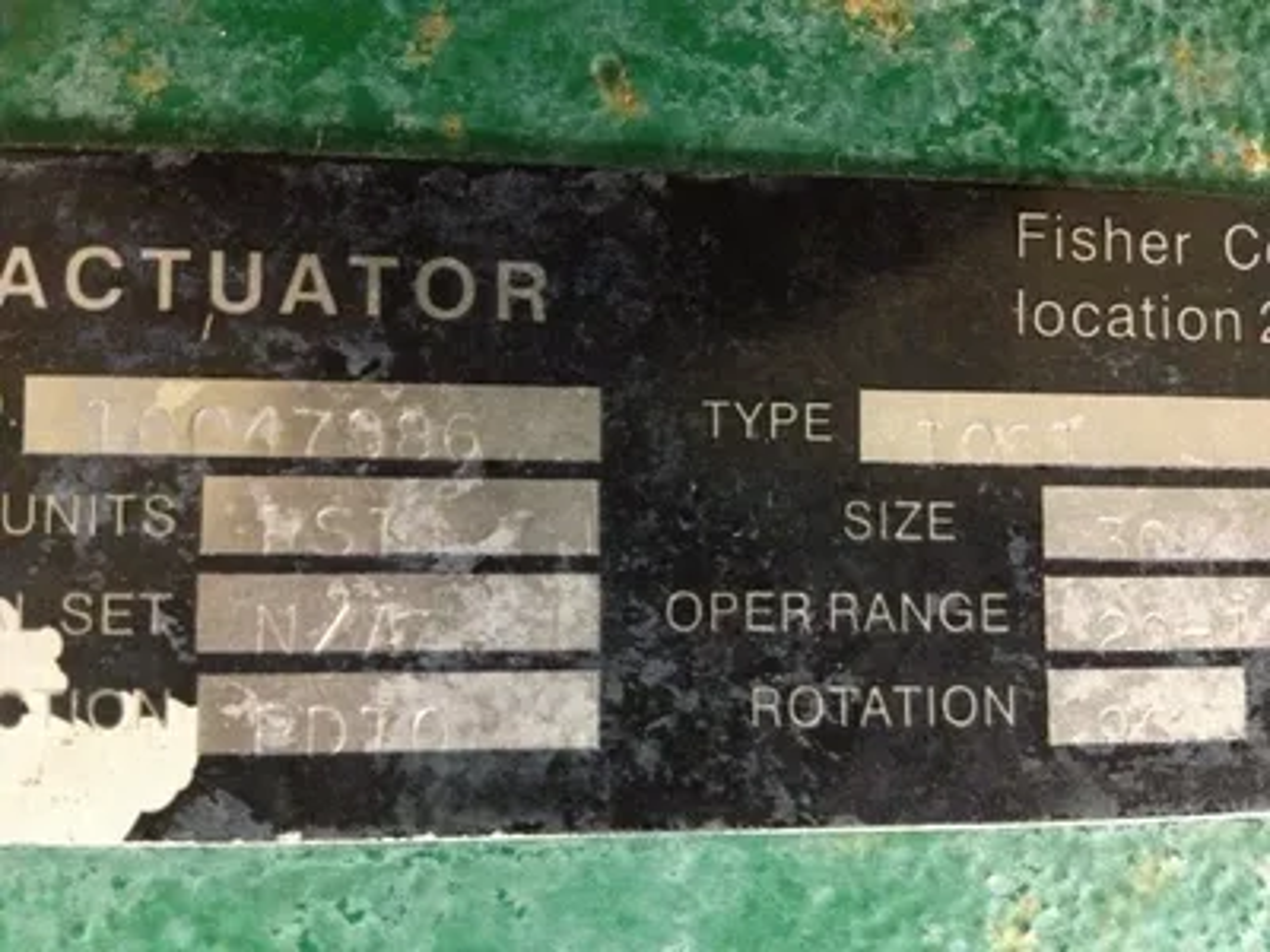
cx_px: 635
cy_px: 476
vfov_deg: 40.7
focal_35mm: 35
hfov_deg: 52.6
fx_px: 1284
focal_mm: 4.28
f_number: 2.4
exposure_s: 1/15
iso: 800
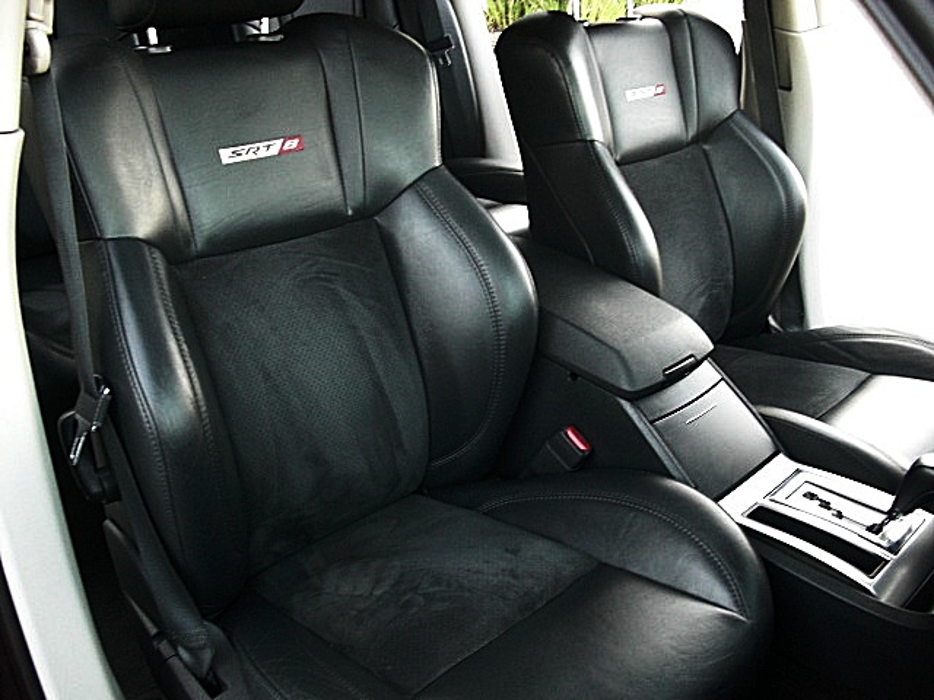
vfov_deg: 39.7
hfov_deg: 51.4
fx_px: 971
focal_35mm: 36
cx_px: 467
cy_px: 350
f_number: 2.8
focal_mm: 6.3
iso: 400
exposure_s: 1/100
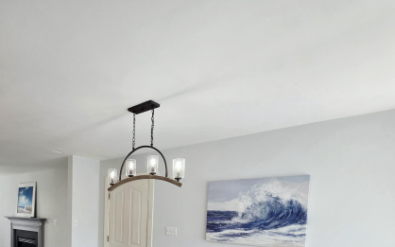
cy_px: 227
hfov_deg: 74.8
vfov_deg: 48.6
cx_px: 106
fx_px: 237
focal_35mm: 22
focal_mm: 2.2
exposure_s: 1/120
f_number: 1.9
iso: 100
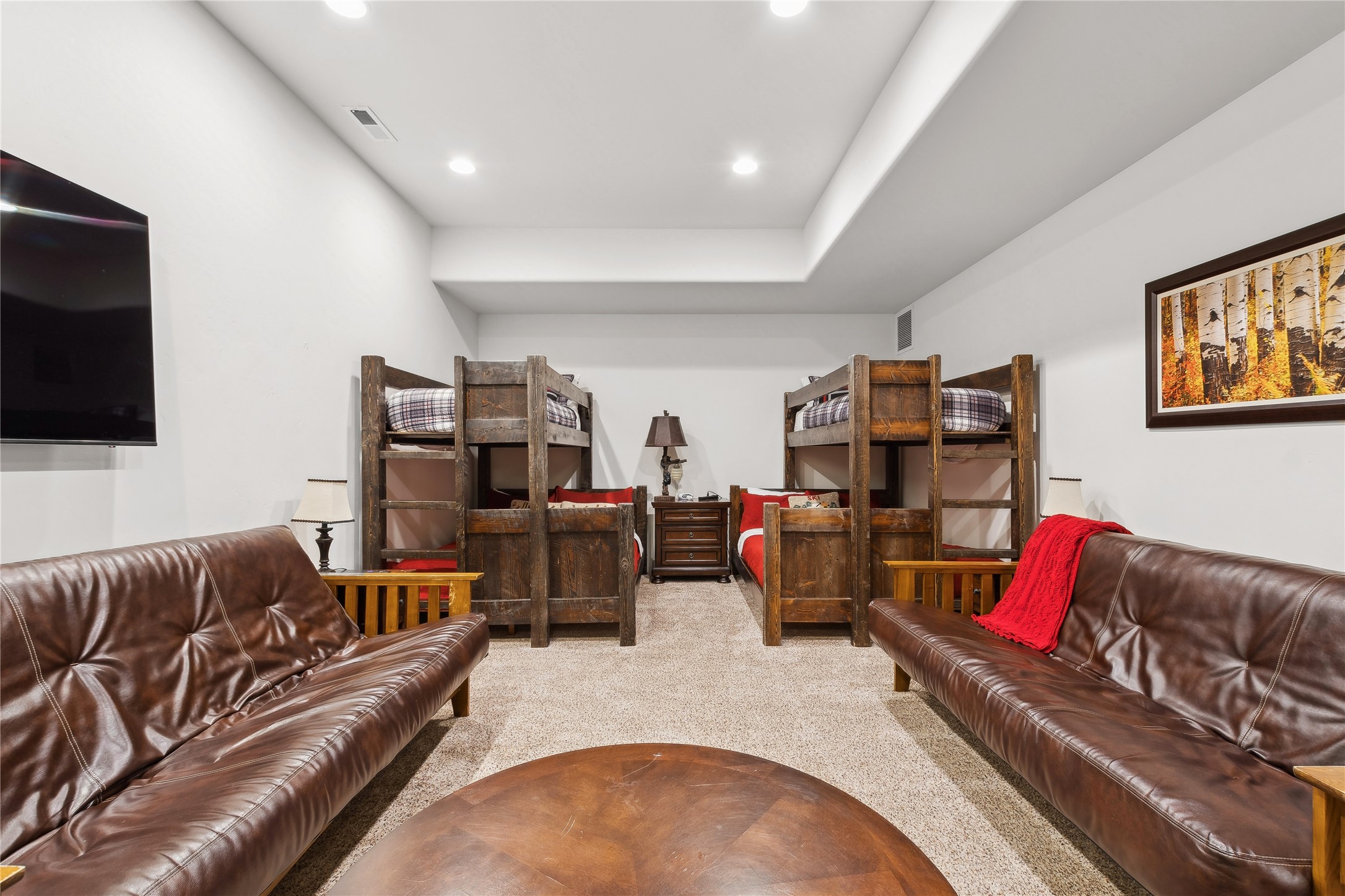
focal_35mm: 15
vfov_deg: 77.3
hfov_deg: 100.4
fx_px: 560
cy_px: 448
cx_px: 672
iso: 100
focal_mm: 10
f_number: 6.3
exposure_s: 1
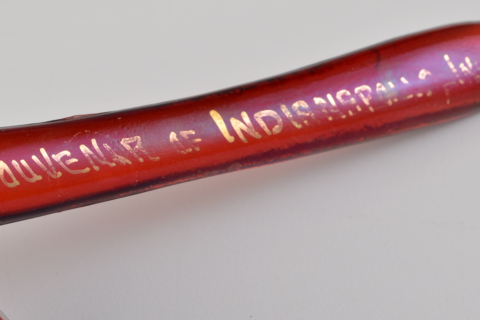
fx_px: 1267
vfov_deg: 14.4
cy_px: 186
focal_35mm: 95
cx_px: 201
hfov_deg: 21.4
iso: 100
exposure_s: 1/125
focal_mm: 48
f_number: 13
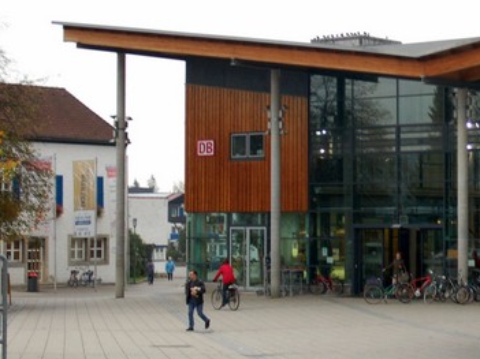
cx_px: 256
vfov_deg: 25.4
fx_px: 798
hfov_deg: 33.5
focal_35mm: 58
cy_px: 179
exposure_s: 1/100
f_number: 5
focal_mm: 35
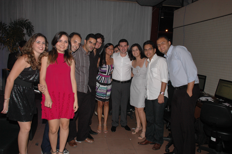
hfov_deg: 62.0
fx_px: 193
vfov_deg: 43.5
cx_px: 116
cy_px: 77
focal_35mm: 30
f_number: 9
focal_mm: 20
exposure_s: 1/60
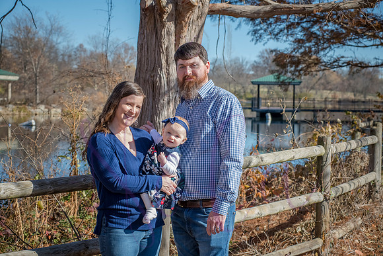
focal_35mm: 80
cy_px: 128
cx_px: 192
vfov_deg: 17.1
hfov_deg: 25.4
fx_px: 851
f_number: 8
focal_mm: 80
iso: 400
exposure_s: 1/500
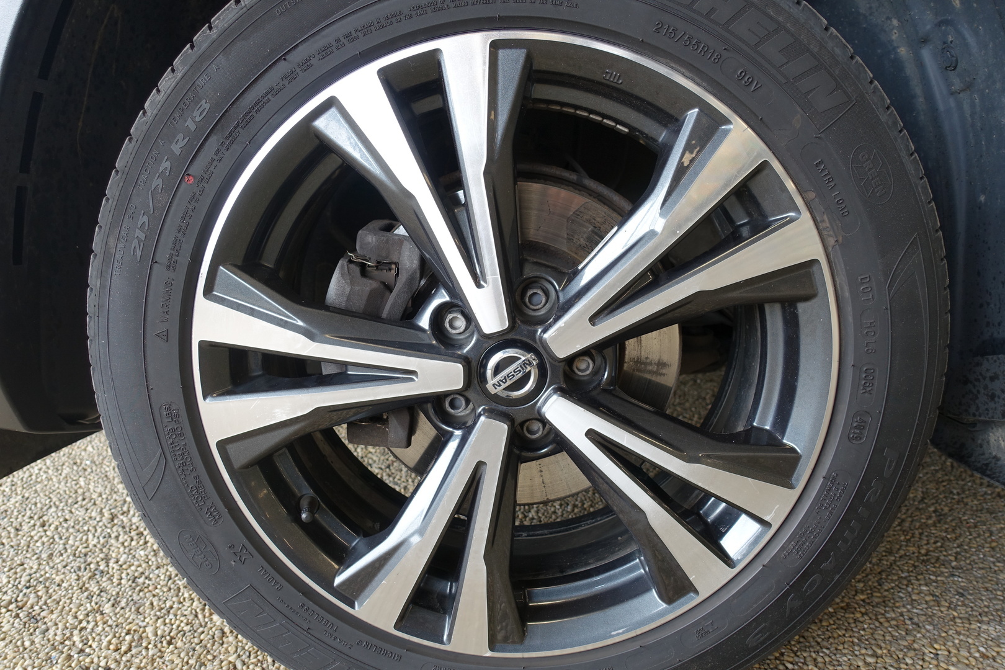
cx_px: 502
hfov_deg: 73.7
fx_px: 670
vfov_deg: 53.1
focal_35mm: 24
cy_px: 335
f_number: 2.8
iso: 125
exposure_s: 1/40
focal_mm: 8.8
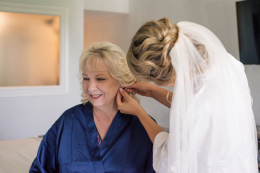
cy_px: 86
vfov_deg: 27.0
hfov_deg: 39.6
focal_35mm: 50
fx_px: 361
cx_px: 130
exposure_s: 1/200
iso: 640
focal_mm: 50
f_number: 3.5
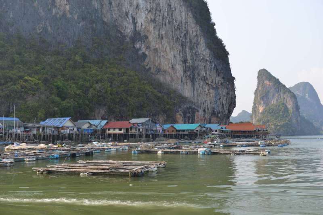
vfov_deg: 35.1
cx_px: 162
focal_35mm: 38
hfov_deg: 50.7
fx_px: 341
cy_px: 108
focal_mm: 38
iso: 100
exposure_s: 1/100
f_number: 5
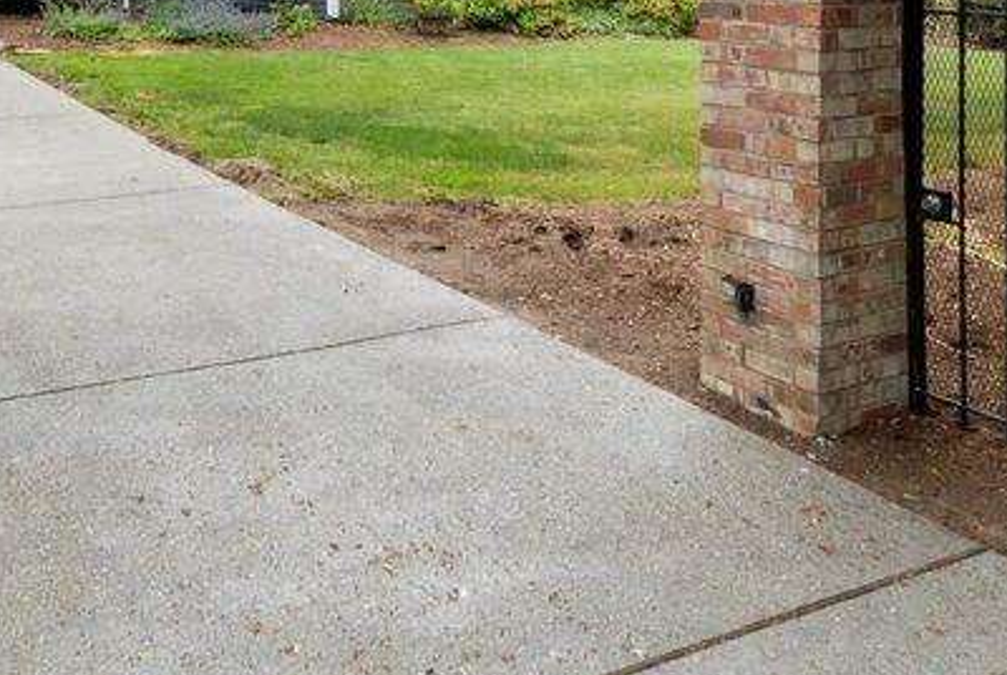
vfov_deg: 28.2
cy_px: -113
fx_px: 1184
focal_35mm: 42
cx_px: 259
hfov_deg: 44.6
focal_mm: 11
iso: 800
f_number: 8
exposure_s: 1/125
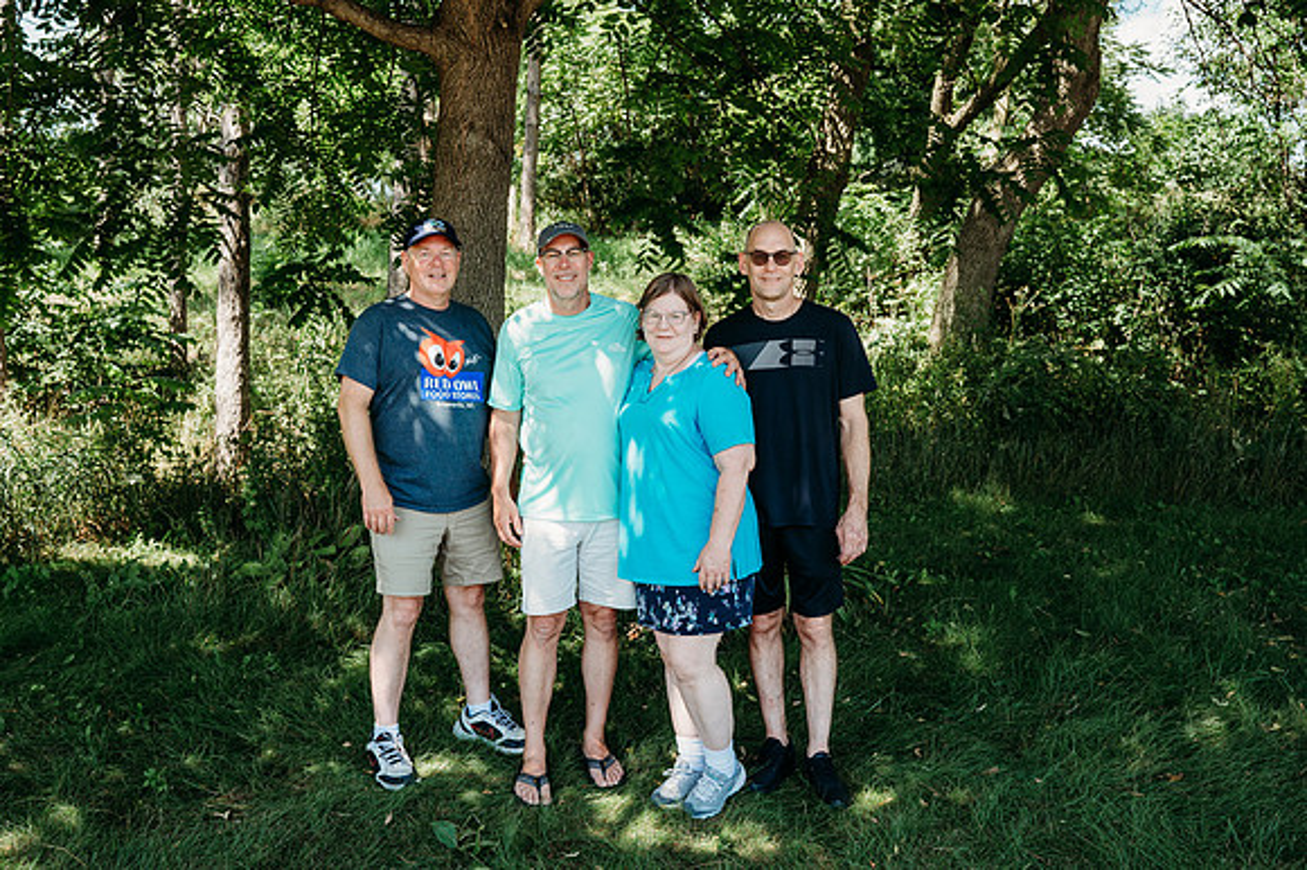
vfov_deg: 36.7
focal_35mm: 36
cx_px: 595
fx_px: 1312
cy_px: 403
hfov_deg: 52.9
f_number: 4.5
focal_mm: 29.5
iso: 160
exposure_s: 1/200
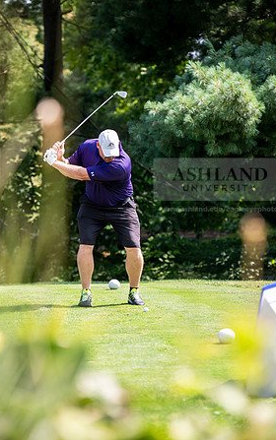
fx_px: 1478
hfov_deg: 10.7
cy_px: 220
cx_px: 138
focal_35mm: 123
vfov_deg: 17.0
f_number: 3.2
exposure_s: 1/1250
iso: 320
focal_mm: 120
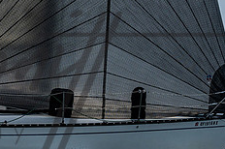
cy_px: 70
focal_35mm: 277
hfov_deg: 7.4
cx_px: 8
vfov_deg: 4.9
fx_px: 1729
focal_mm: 100
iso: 400
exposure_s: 1/5000
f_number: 6.3
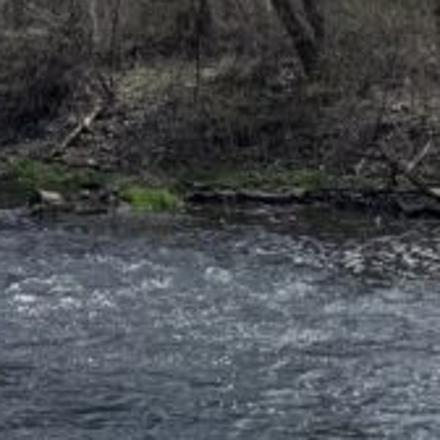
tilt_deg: +12.3
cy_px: -259
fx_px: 1395
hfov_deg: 17.0
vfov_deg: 16.1
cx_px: -120
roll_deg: +0.3
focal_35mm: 97
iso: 80
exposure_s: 1/6410
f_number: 1.78
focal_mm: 6.76
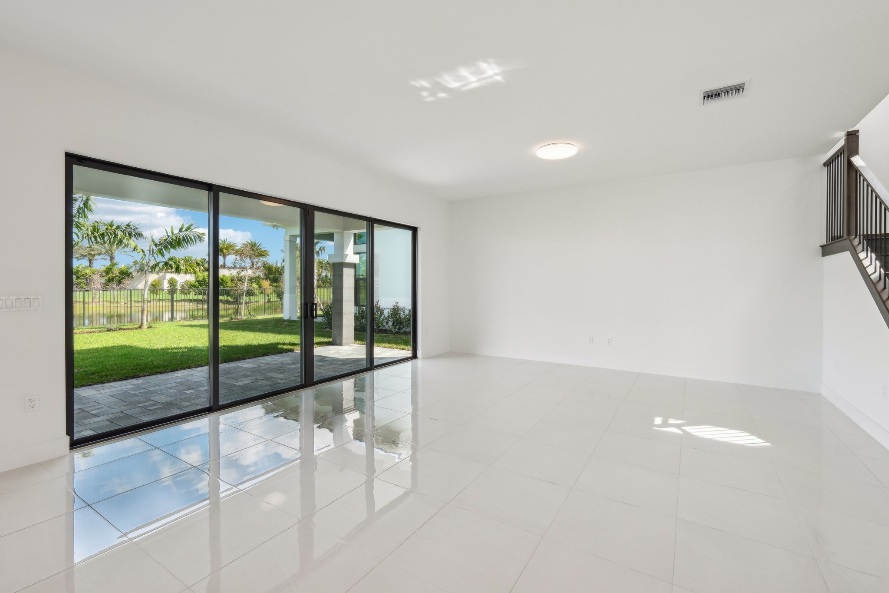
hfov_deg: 100.4
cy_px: 296
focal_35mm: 15
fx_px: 370
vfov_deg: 77.3
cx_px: 444
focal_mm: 10
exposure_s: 1/110
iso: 400
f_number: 8
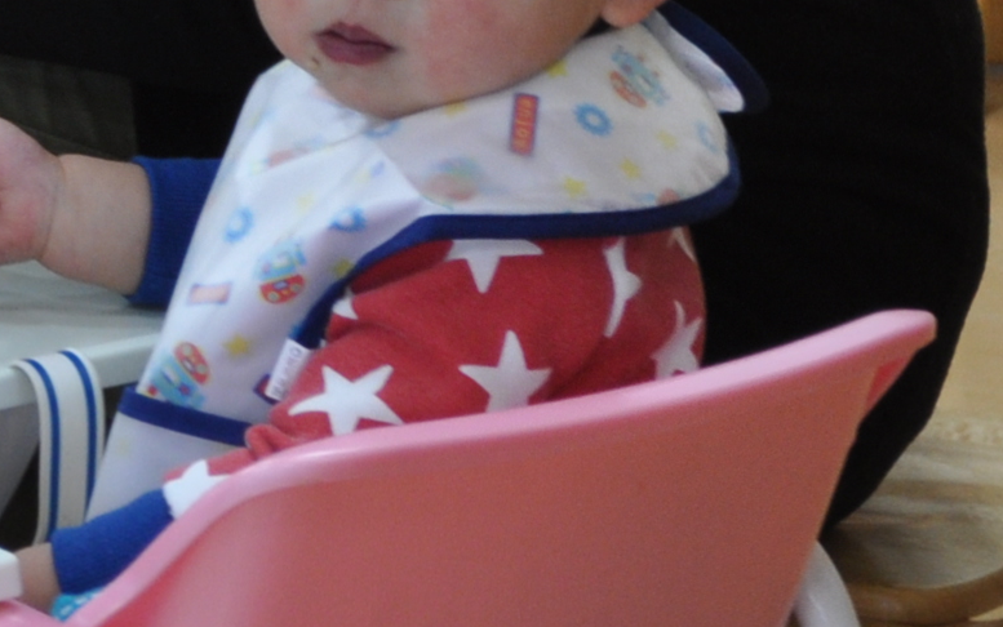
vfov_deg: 4.7
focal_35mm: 278
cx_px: -853
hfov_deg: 7.3
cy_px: -396
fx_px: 7601
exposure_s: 1/60
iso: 500
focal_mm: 44
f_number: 5.3
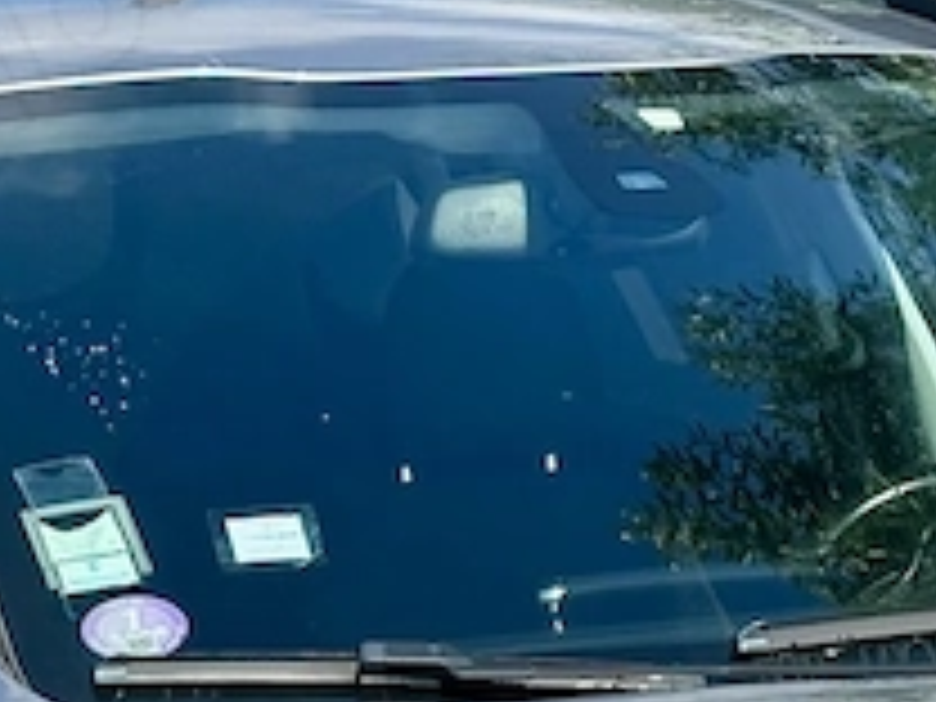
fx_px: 6246
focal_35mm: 231
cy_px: 1120
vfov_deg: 6.3
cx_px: 765
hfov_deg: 8.6
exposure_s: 1/3257
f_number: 1.78
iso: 64
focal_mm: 6.86
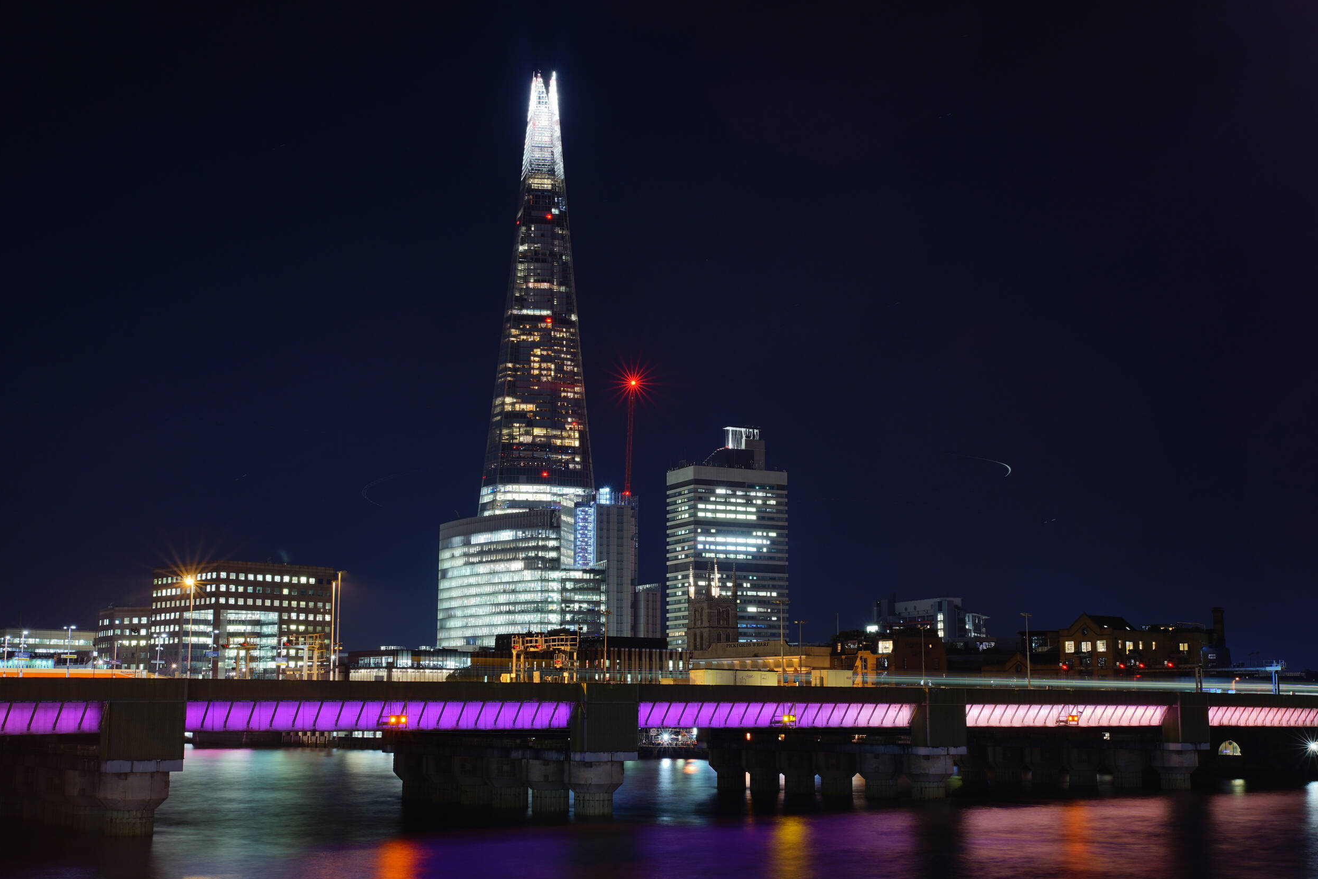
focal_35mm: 46
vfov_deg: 29.2
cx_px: 671
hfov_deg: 42.7
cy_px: 445
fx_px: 1684
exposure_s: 25
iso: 50
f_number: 13
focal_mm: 45
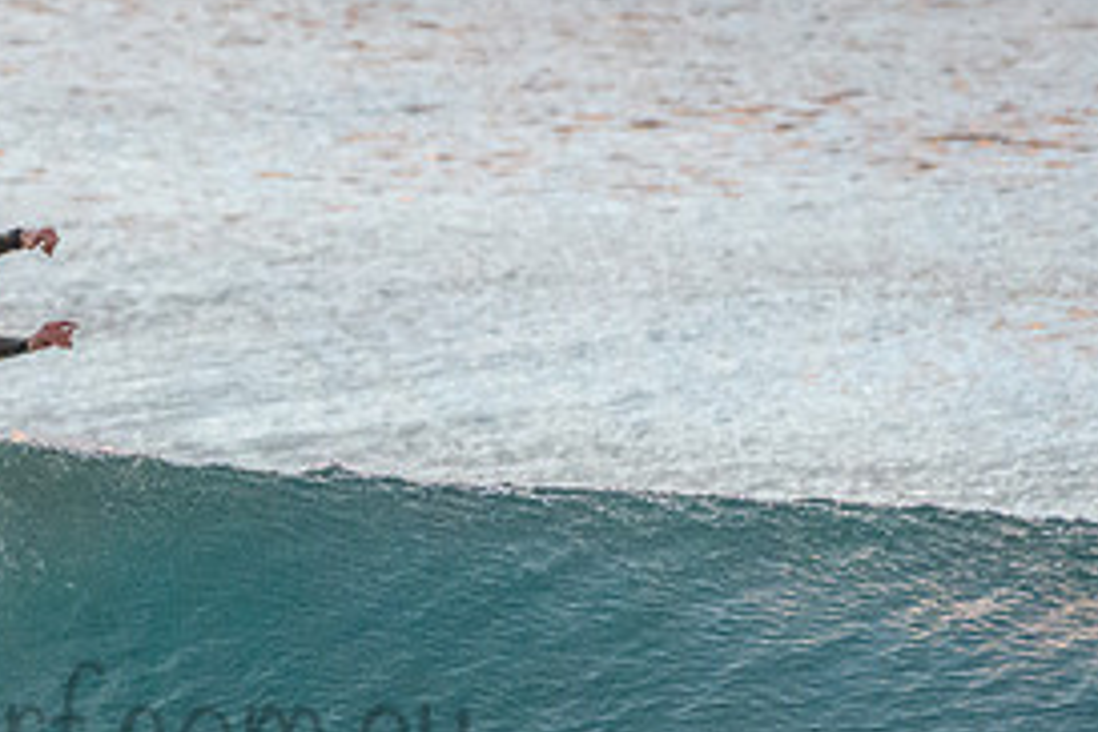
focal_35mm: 1591
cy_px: 690
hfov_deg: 1.3
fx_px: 48522
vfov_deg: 0.9
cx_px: 44
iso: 2500
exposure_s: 1/1250
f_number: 5.6
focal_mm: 500
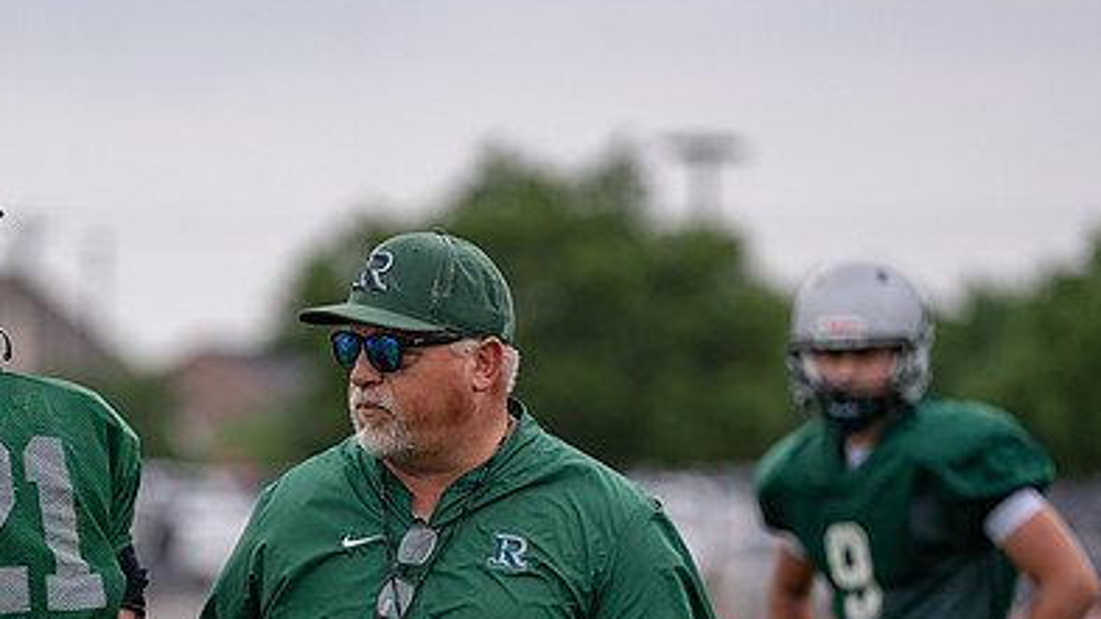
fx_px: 9079
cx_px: 364
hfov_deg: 6.9
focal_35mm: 311
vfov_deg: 3.9
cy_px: 543
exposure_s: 1/2500
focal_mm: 182
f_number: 2.8
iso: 200
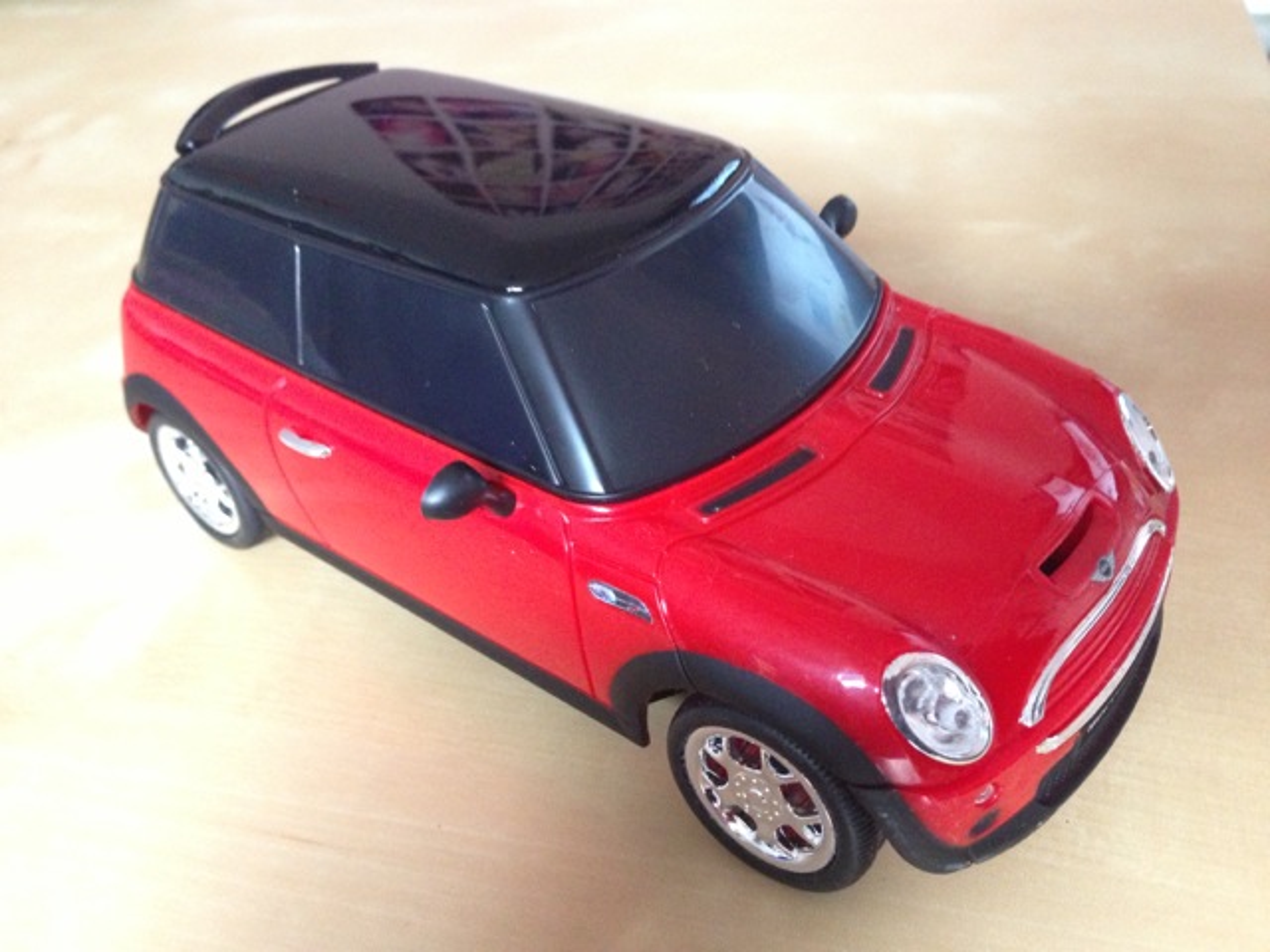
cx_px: 635
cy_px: 476
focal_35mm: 33
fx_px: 1211
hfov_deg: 55.4
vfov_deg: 42.9
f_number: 2.4
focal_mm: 4.13
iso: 400
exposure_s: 1/15
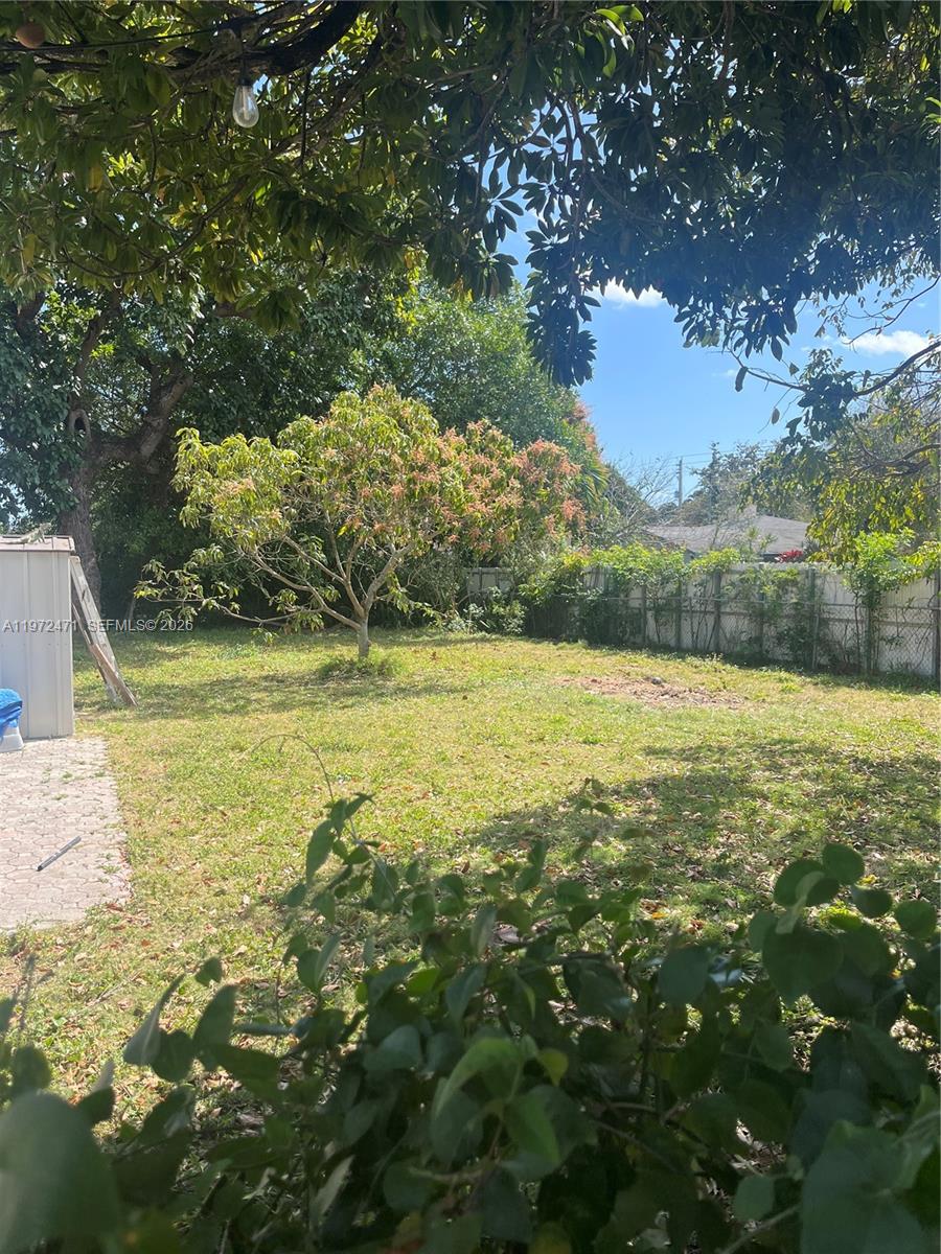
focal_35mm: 26
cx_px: 470
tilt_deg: -5.3
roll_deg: +0.7
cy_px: 627
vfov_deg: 67.3
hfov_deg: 53.1
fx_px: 942
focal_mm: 5.1
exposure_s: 1/1355
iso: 50
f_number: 1.6
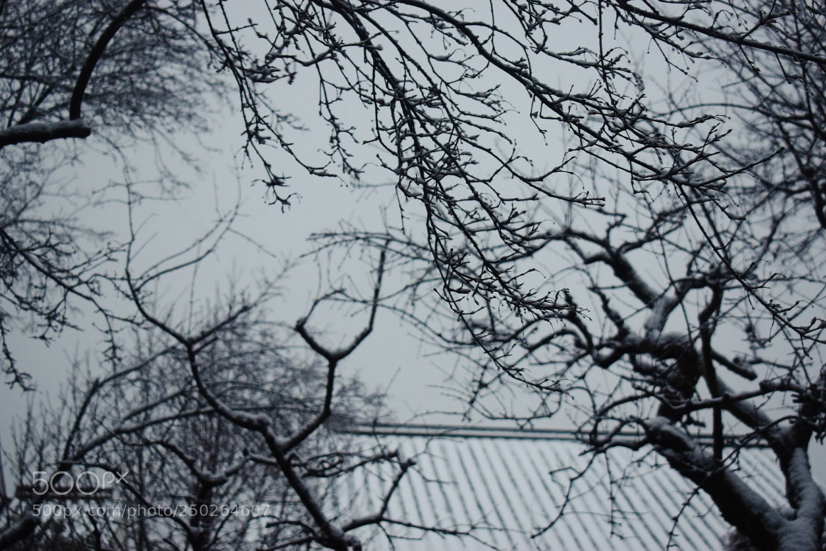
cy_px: 276
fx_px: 1652
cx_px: 413
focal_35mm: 72
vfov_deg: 18.9
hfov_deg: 28.1
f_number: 5.3
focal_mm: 48
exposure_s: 1/50
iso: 1600
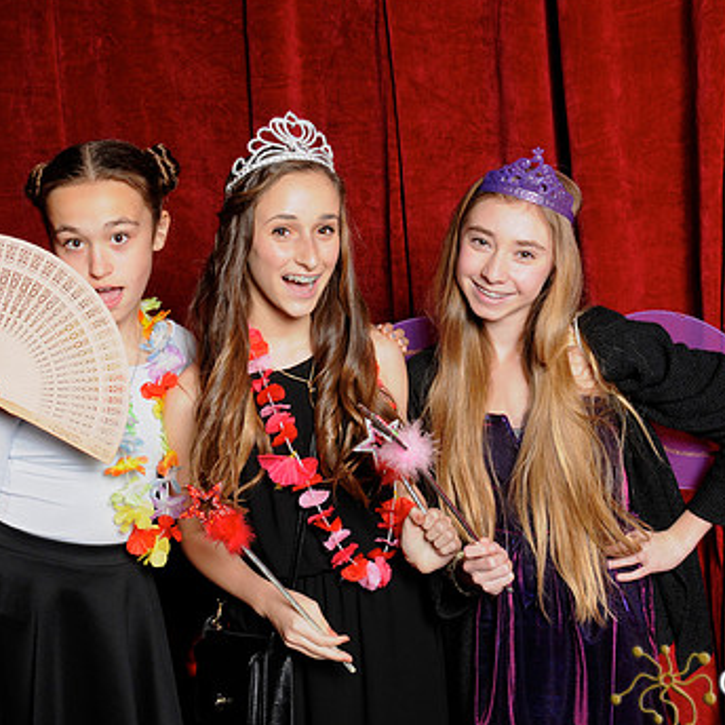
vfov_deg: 31.8
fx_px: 1273
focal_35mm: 54
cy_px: 376
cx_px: 301
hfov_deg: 31.7
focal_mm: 25
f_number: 8
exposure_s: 1/60
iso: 400
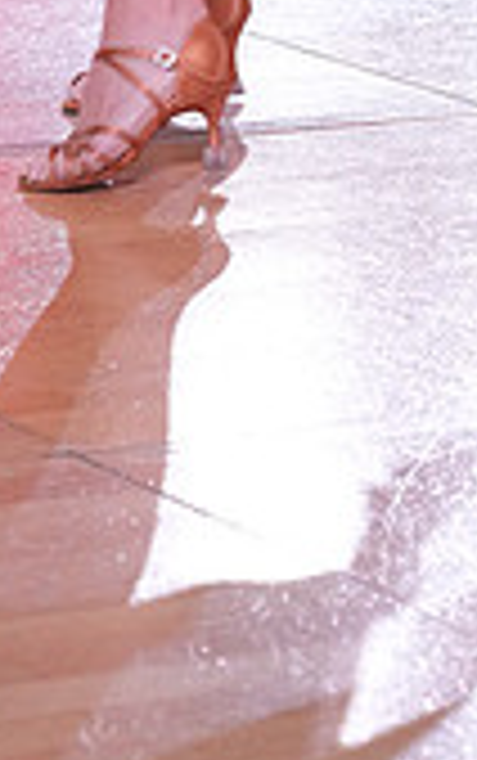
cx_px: -196
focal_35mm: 262
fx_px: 5436
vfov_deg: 7.8
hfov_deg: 5.0
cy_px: -423
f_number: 5.6
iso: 2500
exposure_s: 1/250
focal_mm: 75
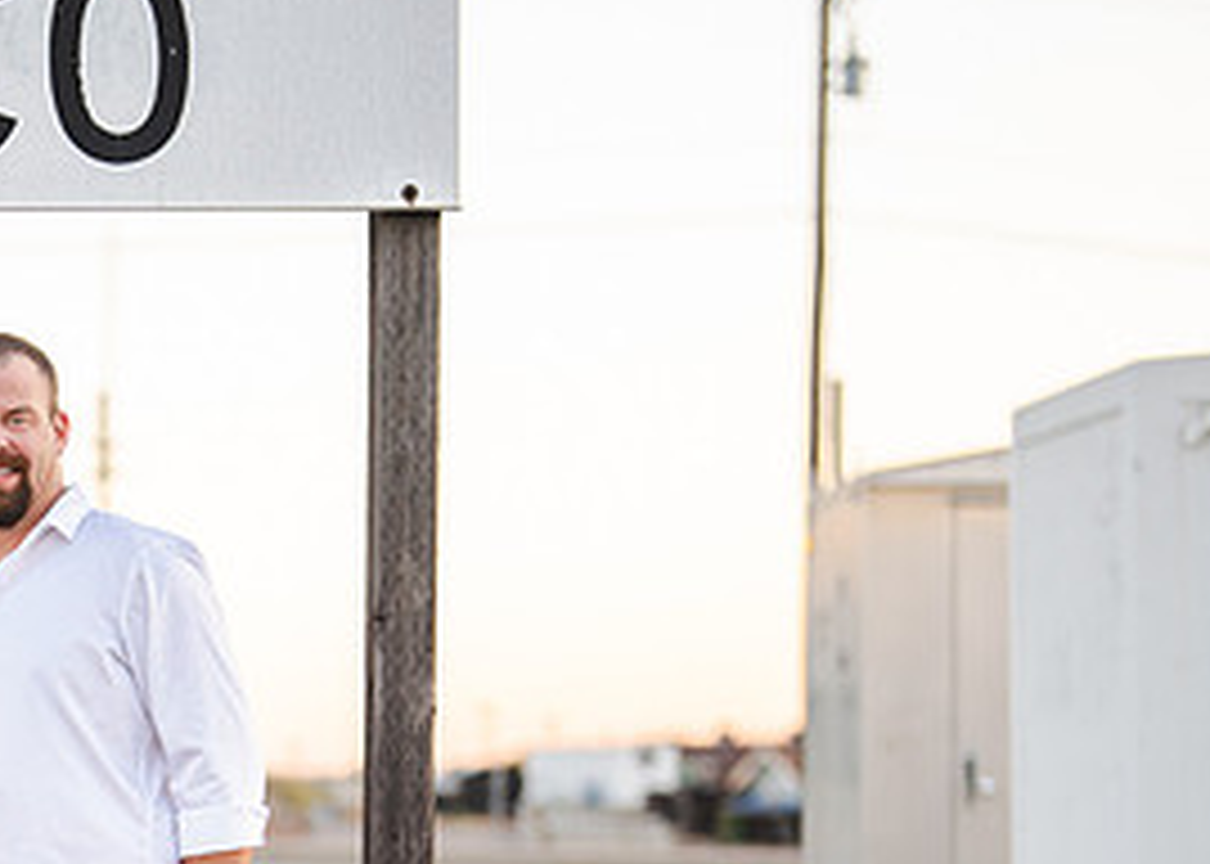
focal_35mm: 123
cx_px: -34
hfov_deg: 15.9
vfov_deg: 11.5
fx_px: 4226
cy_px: 870
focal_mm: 50
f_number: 1.2
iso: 320
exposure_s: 1/1000
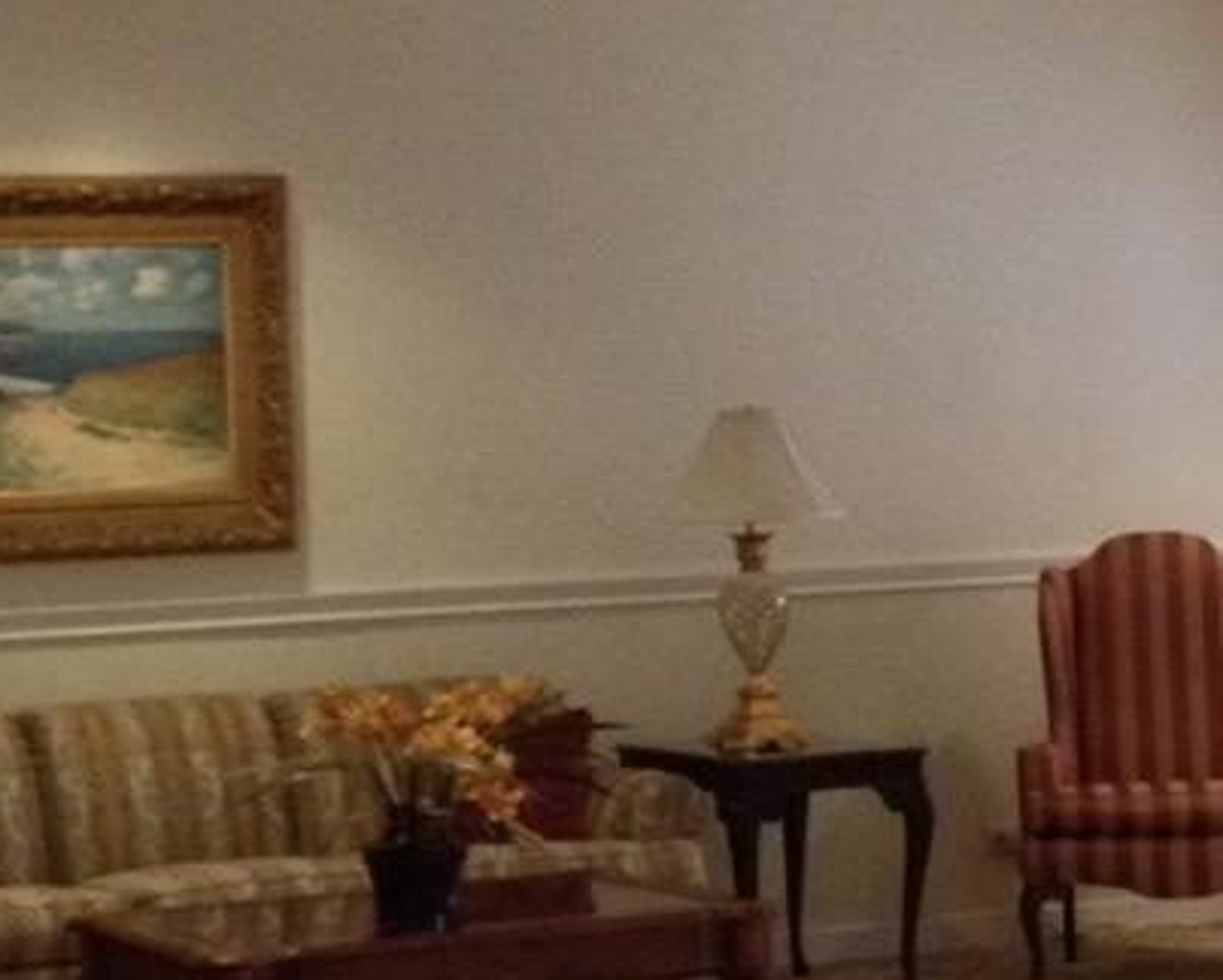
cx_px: 786
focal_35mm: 122
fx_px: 4419
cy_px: 513
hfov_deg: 15.7
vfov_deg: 12.7
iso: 400
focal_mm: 4.28
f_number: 2.4
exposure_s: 1/20
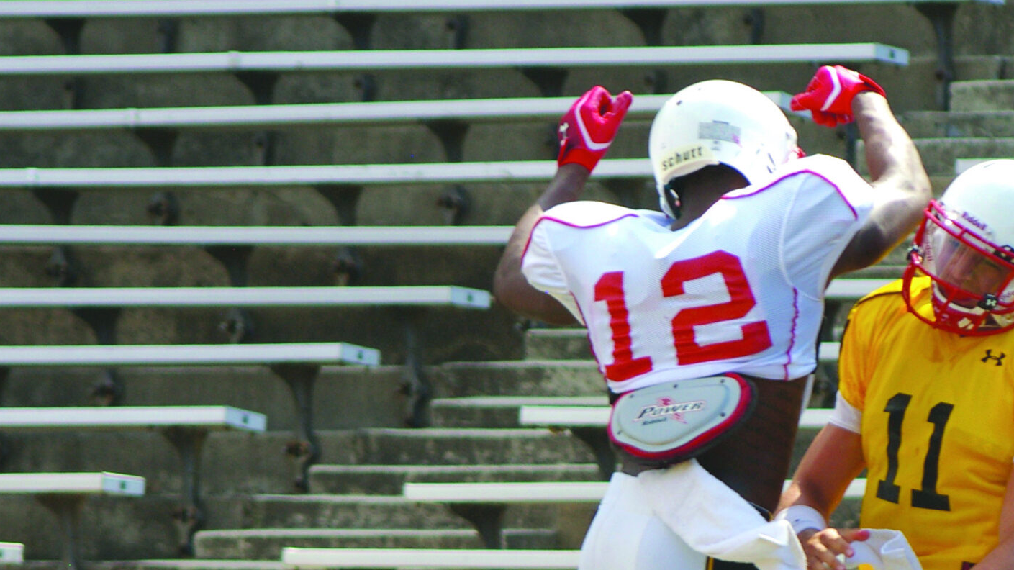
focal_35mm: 428
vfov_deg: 2.8
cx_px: 779
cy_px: 518
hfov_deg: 5.0
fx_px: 11506
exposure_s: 1/750
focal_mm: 150
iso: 400
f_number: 8
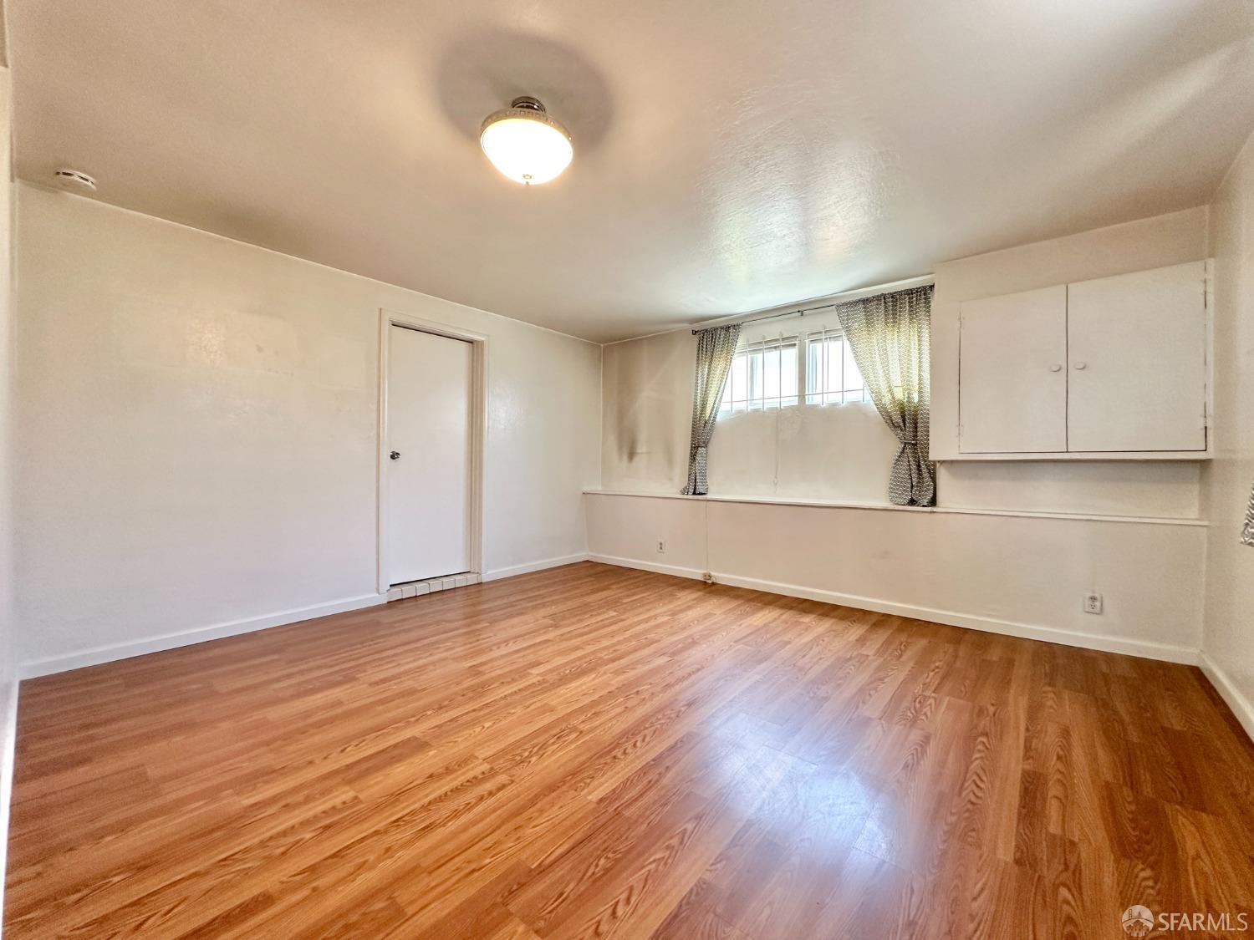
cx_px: 627
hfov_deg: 102.1
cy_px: 470
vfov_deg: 85.7
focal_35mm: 14
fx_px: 507
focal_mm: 2.22
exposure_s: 1/60
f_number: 2.2
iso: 160
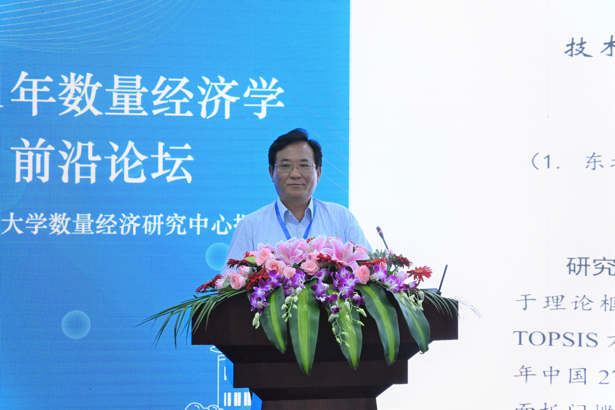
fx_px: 1281
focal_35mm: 75
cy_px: 205
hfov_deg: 27.0
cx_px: 308
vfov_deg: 18.2
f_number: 6.3
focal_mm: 50
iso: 1400
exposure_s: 1/80
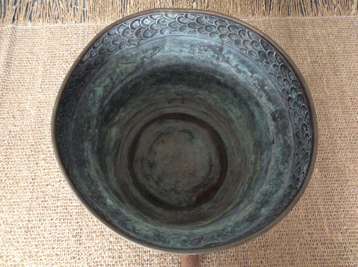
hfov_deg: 56.9
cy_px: 134
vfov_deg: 44.1
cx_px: 179
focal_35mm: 32
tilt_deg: -67.7
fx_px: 330
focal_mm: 3.3
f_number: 2.4
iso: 320
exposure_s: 1/20
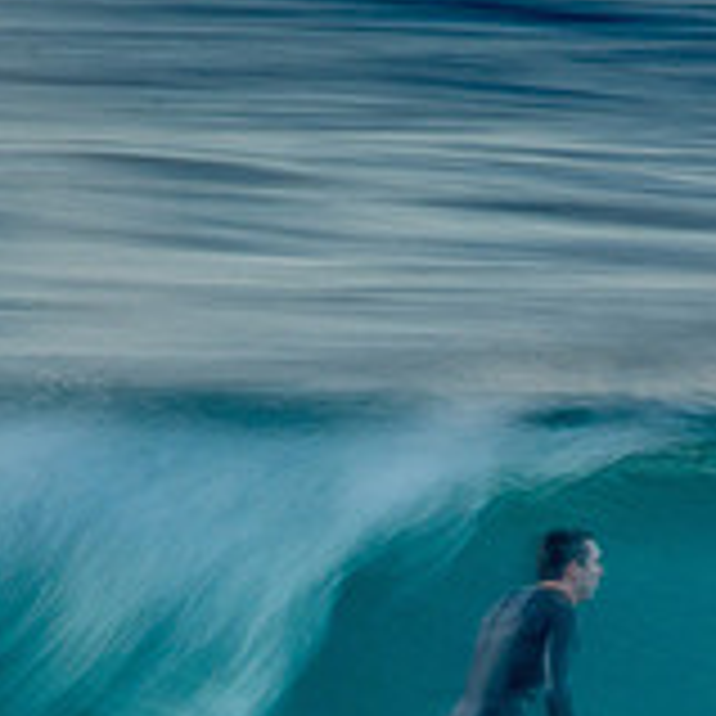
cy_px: 768
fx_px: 49751
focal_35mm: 2126
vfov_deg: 0.8
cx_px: 257
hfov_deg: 0.8
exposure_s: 1/10
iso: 100
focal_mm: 450
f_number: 22
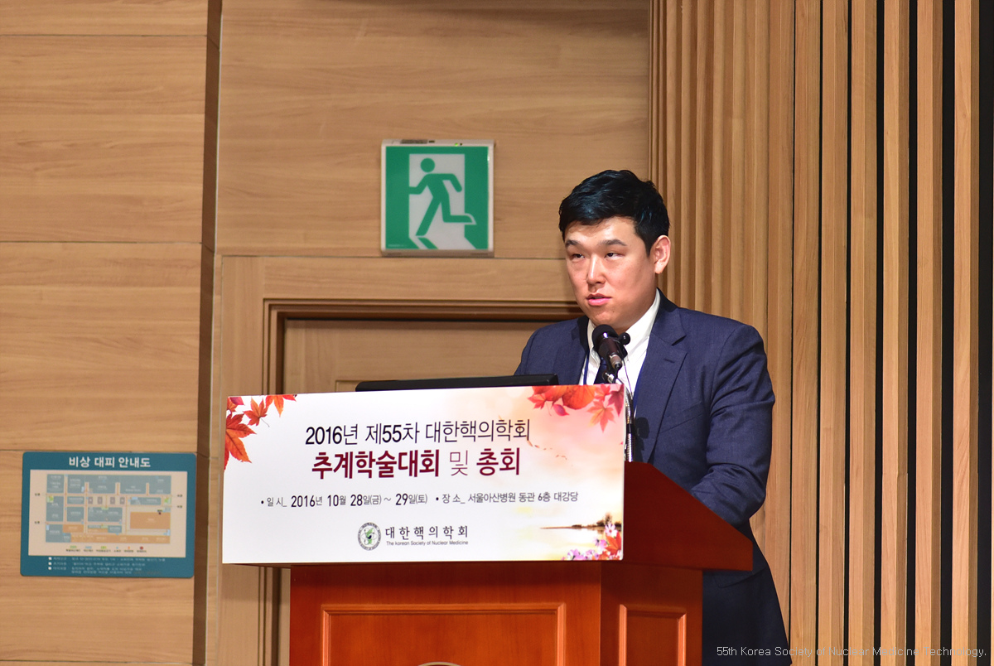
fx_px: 2903
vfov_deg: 13.1
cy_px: 333
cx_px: 497
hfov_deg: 19.4
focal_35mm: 105
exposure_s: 1/160
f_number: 4
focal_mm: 105
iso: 1600
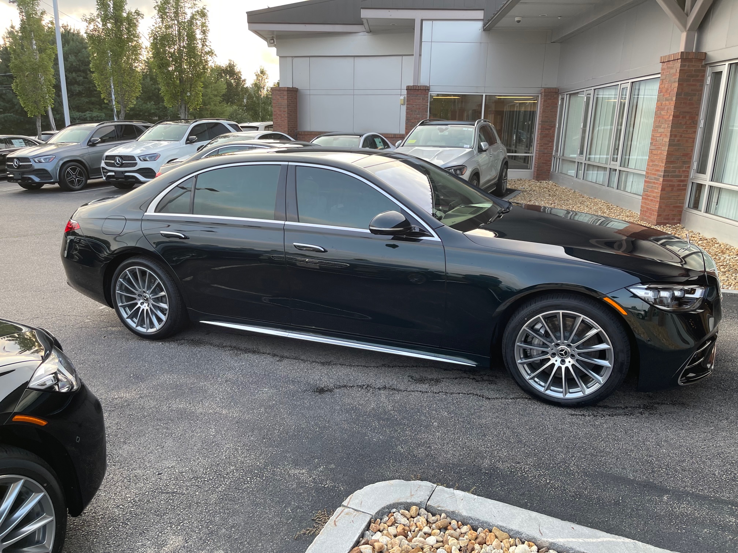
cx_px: 369
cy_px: 276
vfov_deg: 53.1
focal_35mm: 26
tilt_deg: -14.3
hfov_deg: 67.3
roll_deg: -1.9
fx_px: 554
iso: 32
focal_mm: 5.1
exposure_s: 1/251
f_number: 1.6
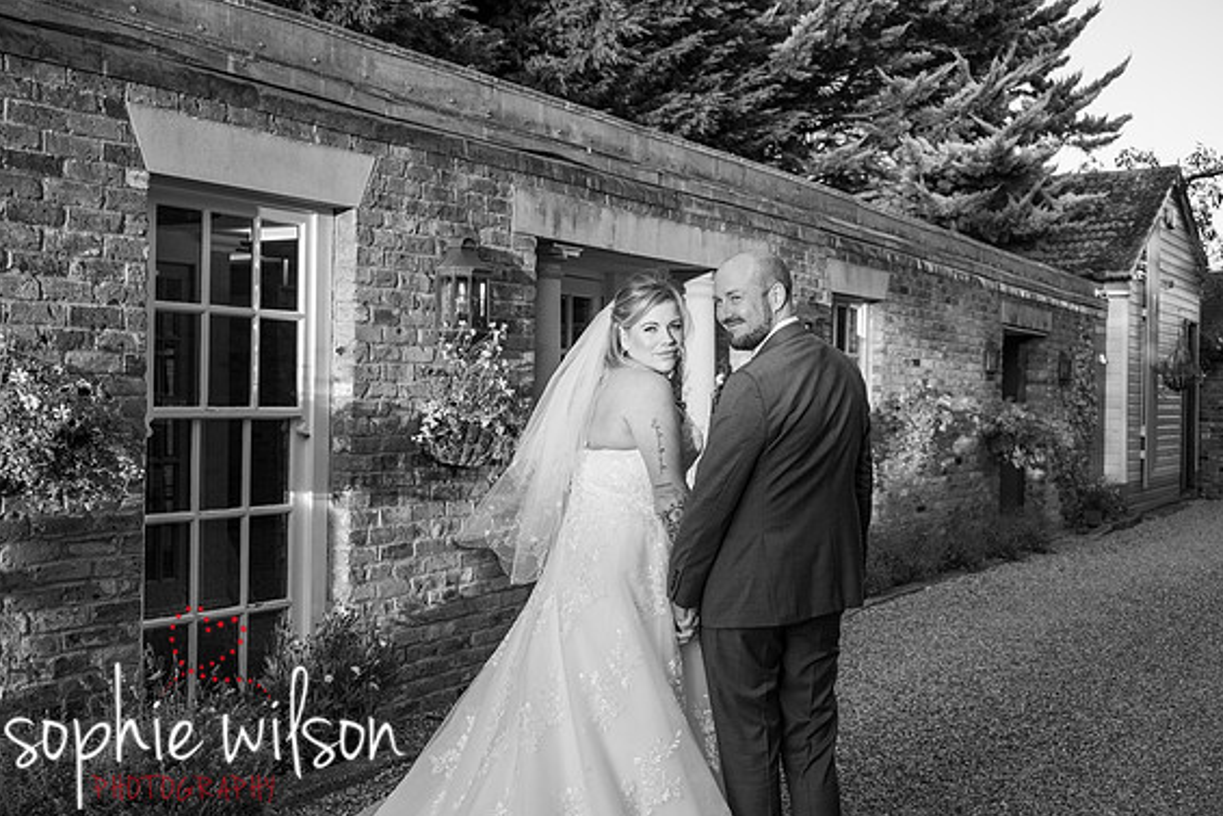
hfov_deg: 42.7
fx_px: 1563
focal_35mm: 46
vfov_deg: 29.3
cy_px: 409
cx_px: 604
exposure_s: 1/250
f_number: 5.3
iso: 500
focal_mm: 44
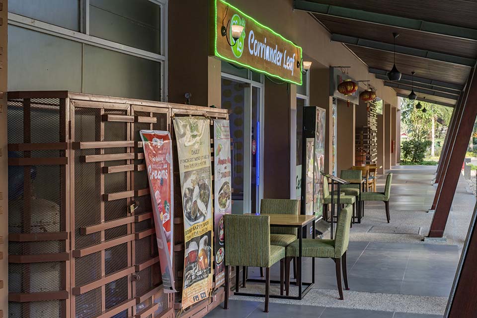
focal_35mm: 42
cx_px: 238
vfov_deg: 31.9
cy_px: 159
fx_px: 556
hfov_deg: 46.4
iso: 500
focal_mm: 42
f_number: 8
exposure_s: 1/250
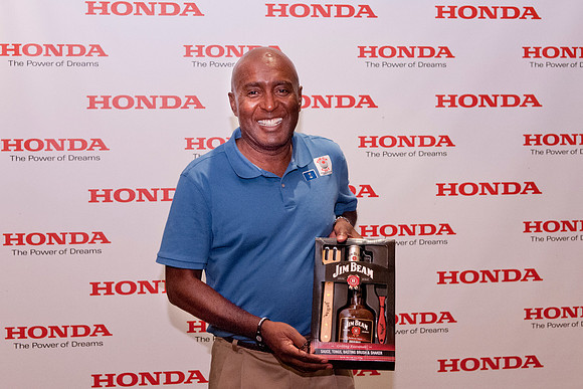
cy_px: 164
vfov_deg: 24.1
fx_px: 911
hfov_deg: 35.5
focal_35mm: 56
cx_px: 281
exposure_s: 1/100
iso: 1250
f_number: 4
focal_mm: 32
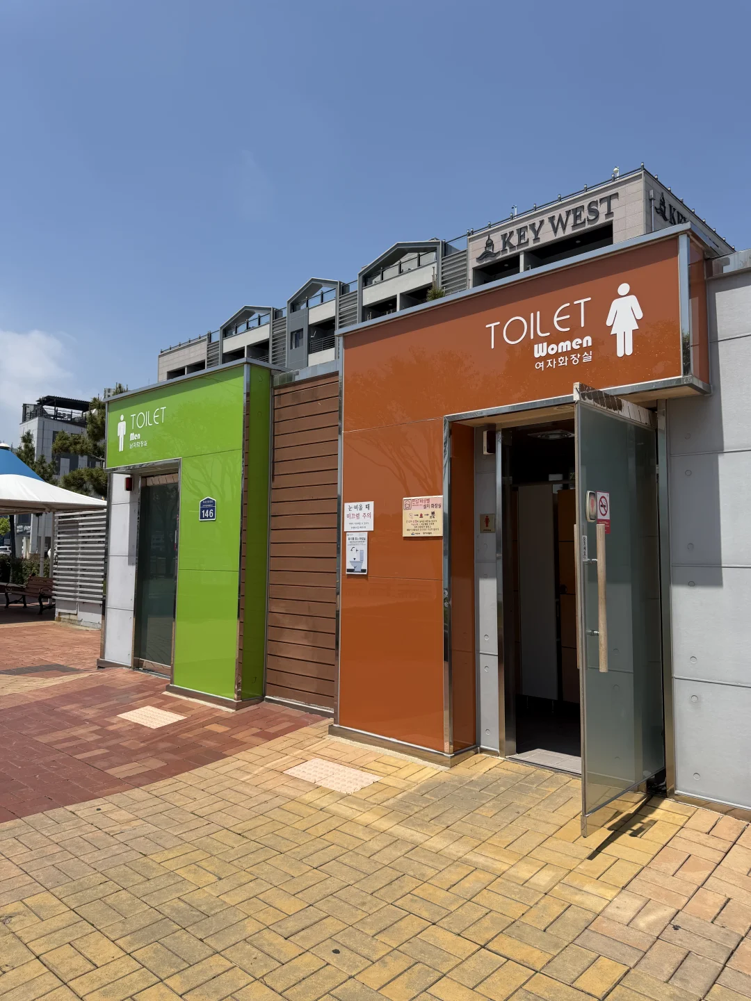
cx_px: 376
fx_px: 694
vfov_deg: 71.6
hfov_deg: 56.8
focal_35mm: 24
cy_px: 500
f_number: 1.78
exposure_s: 1/6173
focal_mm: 6.76
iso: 80
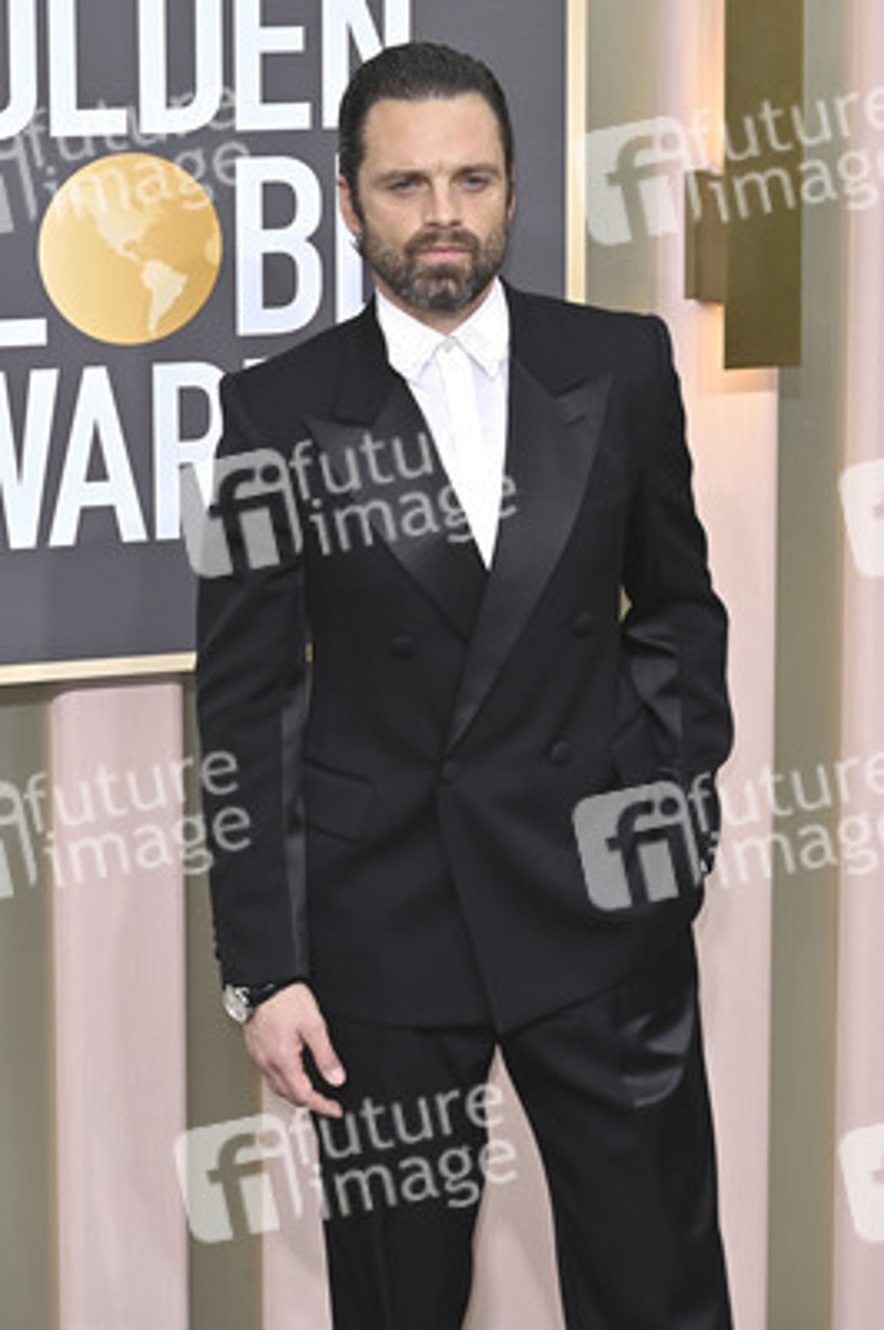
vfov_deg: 17.1
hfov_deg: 11.4
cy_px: 665
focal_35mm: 120
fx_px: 4427
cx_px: 442
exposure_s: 1/200
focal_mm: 120
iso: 320
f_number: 8
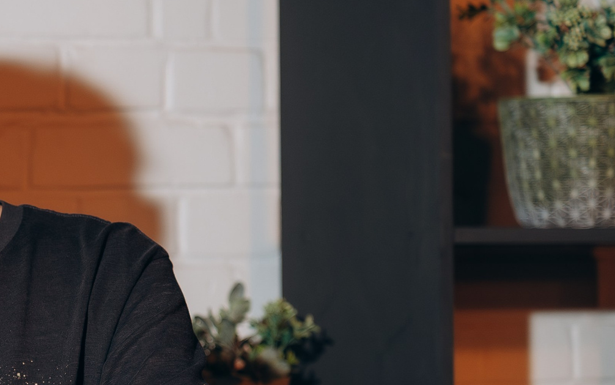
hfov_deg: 10.5
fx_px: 3319
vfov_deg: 6.6
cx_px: -69
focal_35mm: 198
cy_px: 287
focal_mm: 75
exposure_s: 1/160
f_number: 2.8
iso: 500
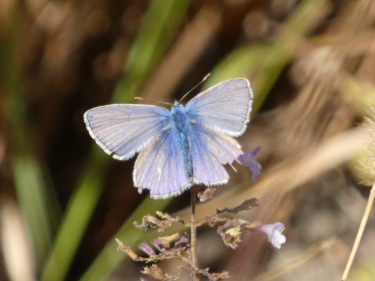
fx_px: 10835
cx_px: 188
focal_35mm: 1000
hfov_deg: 2.0
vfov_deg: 1.5
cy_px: 140
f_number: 5.6
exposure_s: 1/125
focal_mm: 179.2
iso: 100
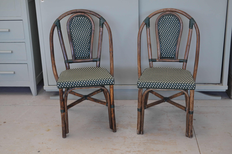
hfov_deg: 37.9
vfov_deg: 25.7
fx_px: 338
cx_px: 116
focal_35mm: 52
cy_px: 77
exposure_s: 1/100
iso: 400
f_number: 5
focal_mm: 35
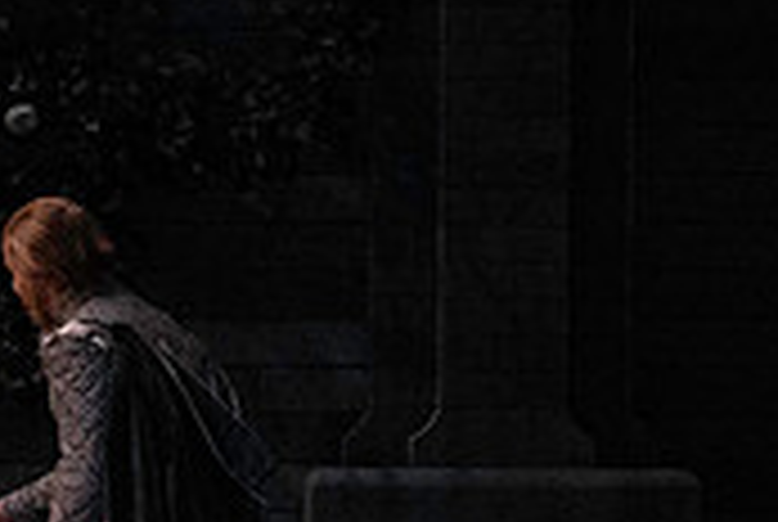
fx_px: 13335
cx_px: -49
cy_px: 268
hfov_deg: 3.3
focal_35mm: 616
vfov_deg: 2.2
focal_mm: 184
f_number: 11
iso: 16000
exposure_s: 1/400
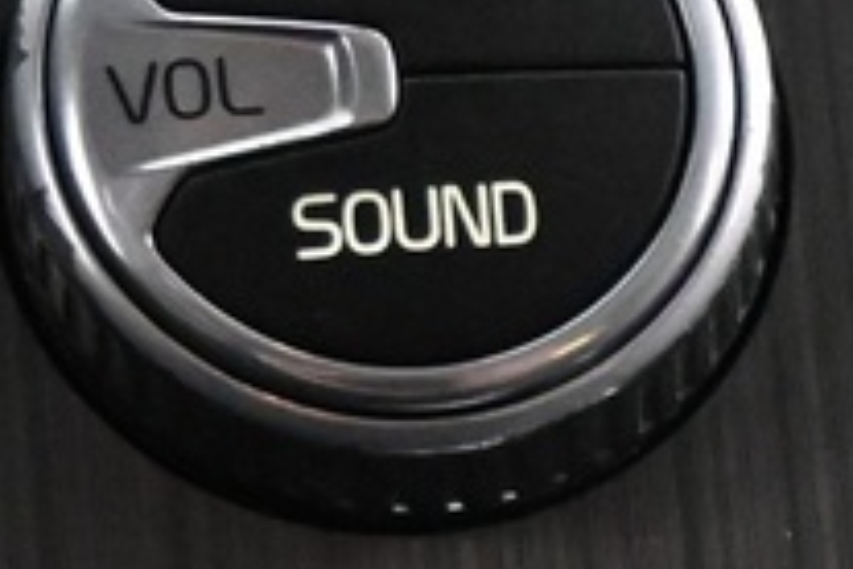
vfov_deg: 6.1
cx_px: 1850
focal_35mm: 223
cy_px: 961
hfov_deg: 8.6
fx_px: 5281
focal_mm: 19
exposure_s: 1/30
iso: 5600
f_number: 3.8
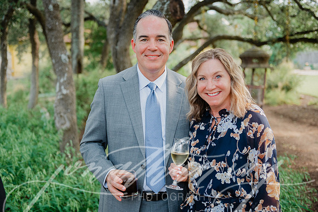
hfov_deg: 44.5
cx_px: 159
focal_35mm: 44
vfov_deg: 30.5
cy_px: 106
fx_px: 388
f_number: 2.8
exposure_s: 1/1000
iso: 900
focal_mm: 44
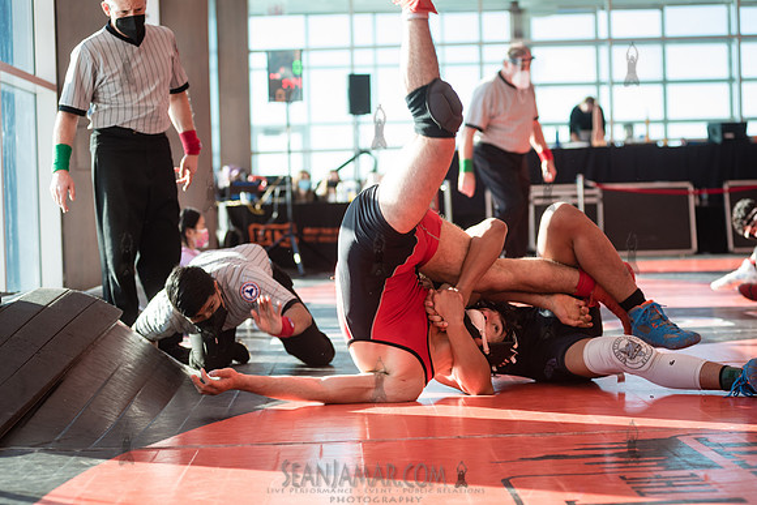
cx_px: 378
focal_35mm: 80
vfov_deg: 17.1
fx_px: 1683
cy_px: 252
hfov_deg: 25.4
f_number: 4
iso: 400
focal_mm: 80
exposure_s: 1/400
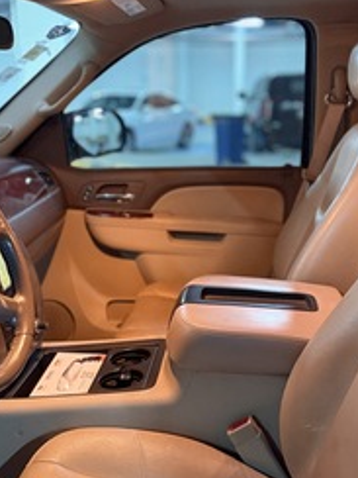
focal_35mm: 45
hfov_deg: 32.1
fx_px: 621
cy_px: 207
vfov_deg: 42.0
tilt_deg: -11.1
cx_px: 202
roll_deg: -1.0
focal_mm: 6.76
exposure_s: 1/40
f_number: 1.78
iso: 1000
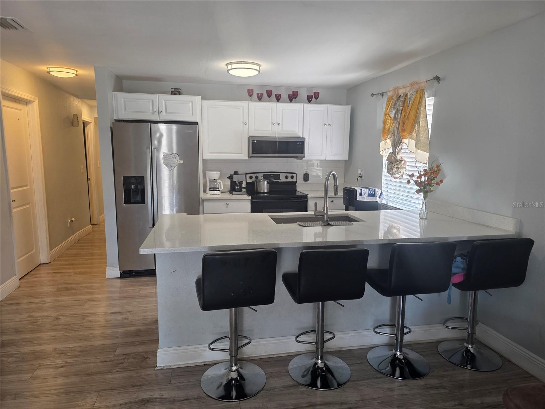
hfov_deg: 73.9
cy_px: 204
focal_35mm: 23
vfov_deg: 58.9
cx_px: 272
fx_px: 362
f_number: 1.7
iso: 100
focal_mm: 6.3
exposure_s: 1/120
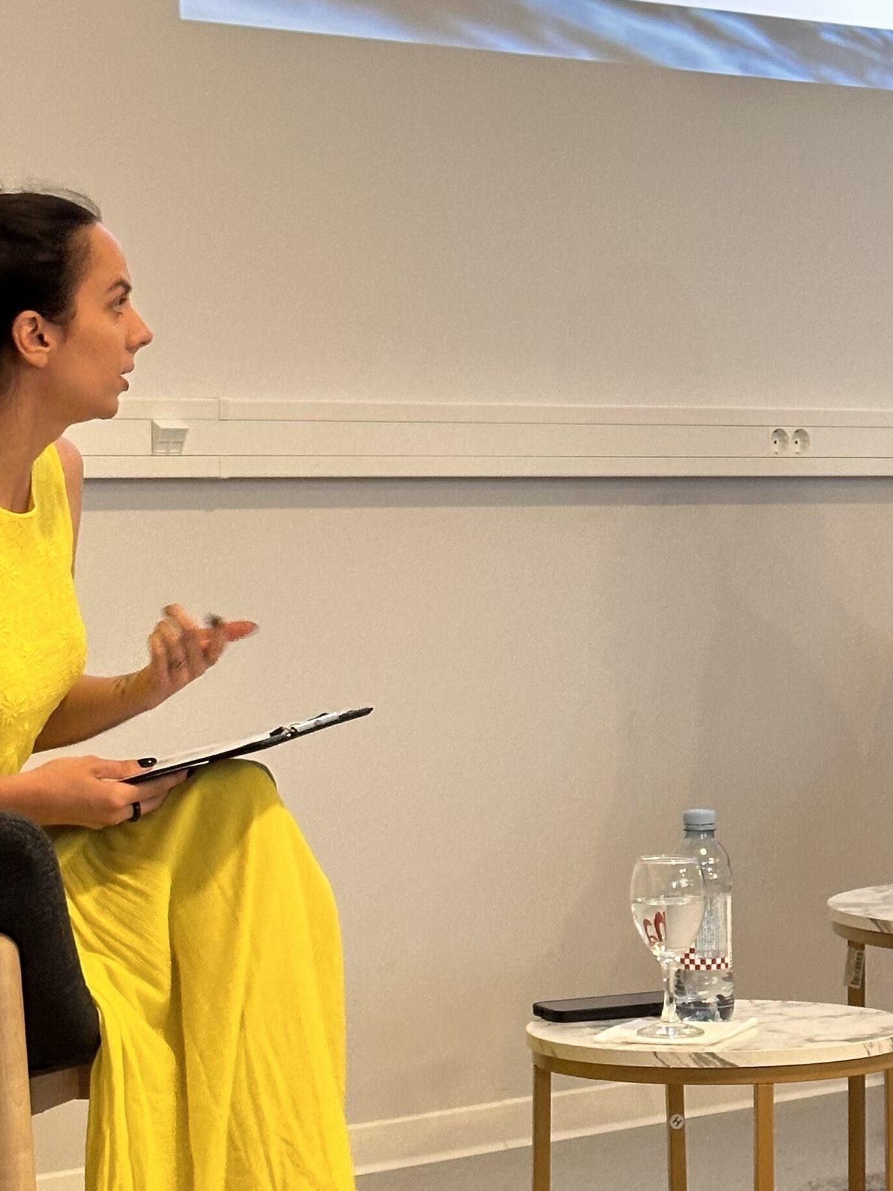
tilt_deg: +3.3
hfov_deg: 13.9
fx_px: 3647
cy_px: 355
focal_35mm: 106
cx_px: 589
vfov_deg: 18.5
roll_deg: +0.7
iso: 125
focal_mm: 6.86
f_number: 1.78
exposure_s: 1/60
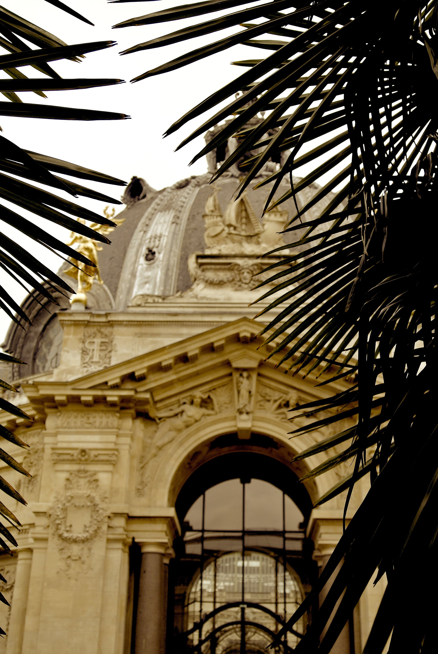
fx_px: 855
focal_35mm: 47
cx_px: 219
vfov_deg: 41.9
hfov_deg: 28.7
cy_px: 327
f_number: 4.5
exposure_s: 1/200
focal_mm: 17.5
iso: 100
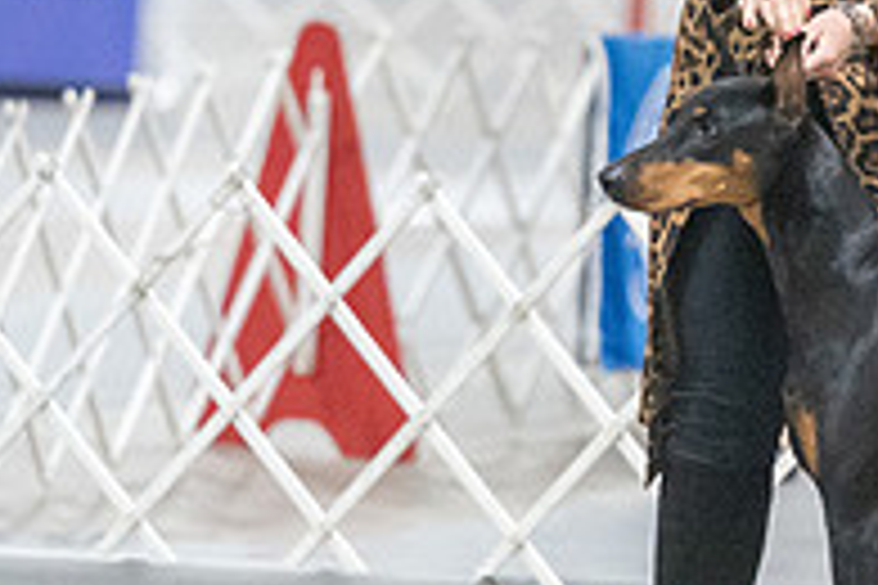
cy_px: 11
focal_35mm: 596
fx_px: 14535
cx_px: 689
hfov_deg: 3.5
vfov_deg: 2.3
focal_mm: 200
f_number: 3.2
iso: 12800
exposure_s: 1/400
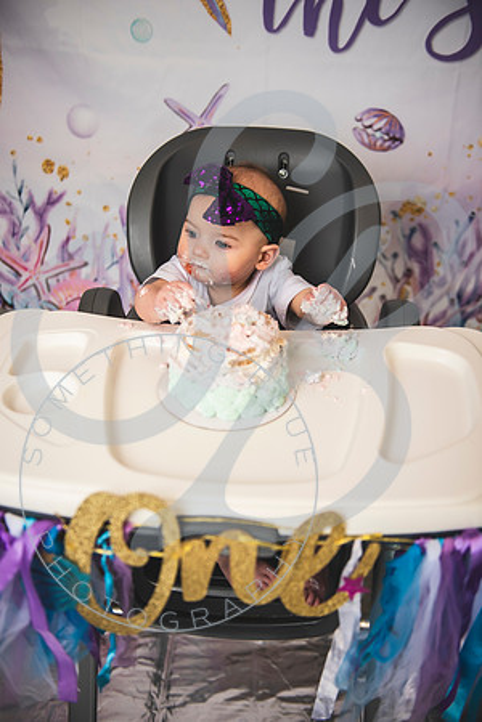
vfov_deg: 54.4
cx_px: 241
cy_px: 361
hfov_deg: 37.9
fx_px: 703
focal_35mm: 35
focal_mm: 35
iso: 250
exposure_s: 1/160
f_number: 2.8
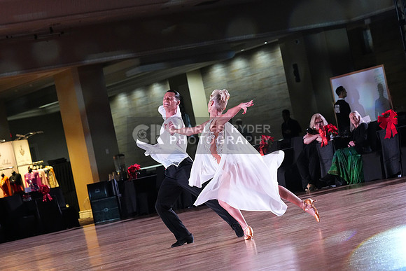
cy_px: 136
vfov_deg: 10.8
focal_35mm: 127
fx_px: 1433
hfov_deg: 16.1
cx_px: 203
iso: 8000
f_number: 5.6
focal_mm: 127
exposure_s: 1/400
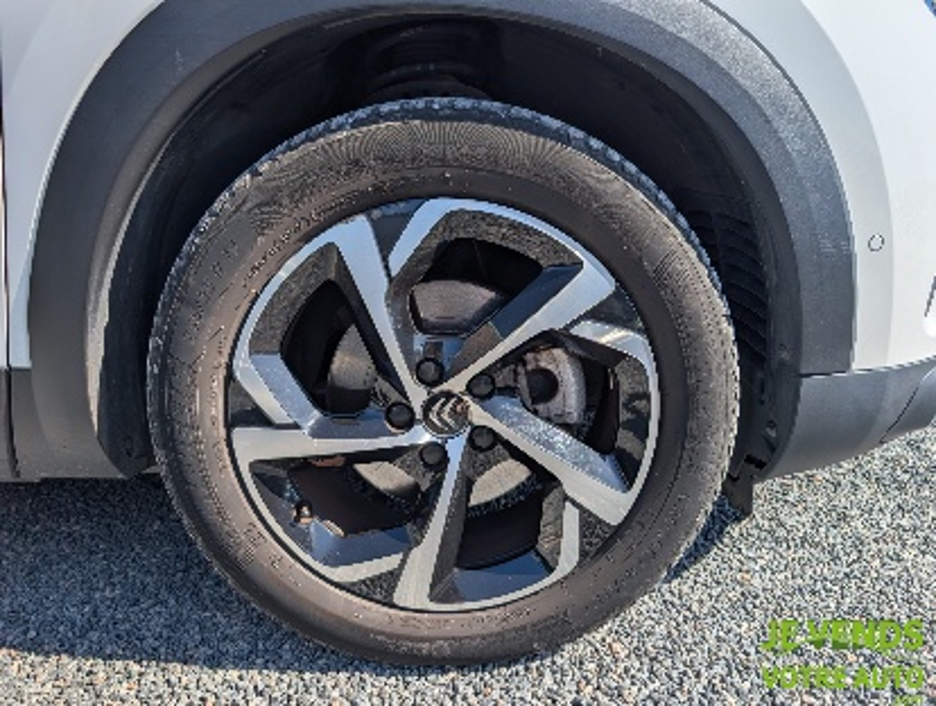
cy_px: 353
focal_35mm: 24
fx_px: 650
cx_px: 468
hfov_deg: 71.5
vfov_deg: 57.0
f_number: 1.68
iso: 21
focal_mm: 6.9
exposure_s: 1/1134
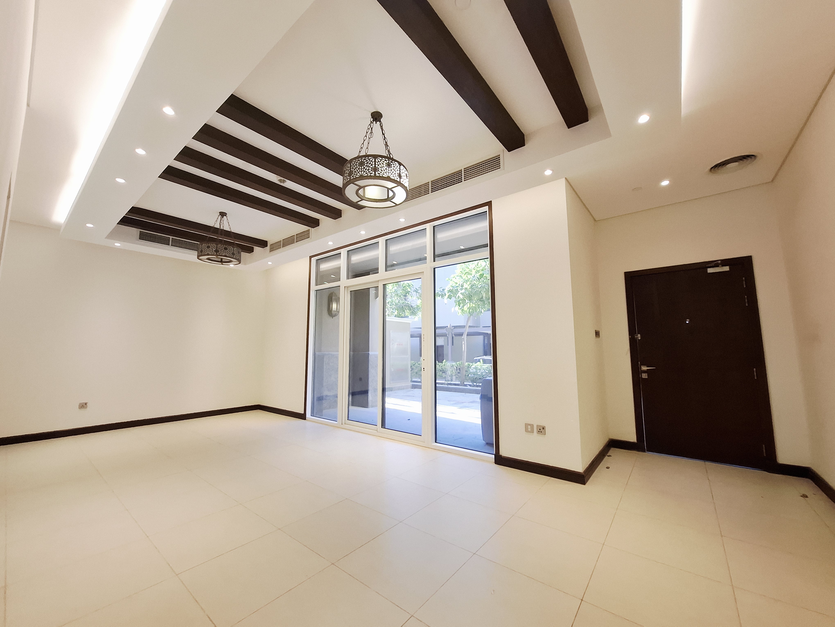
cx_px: 418
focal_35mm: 13
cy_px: 314
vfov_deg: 89.9
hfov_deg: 106.2
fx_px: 314
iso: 125
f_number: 2.2
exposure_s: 1/50
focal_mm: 1.74
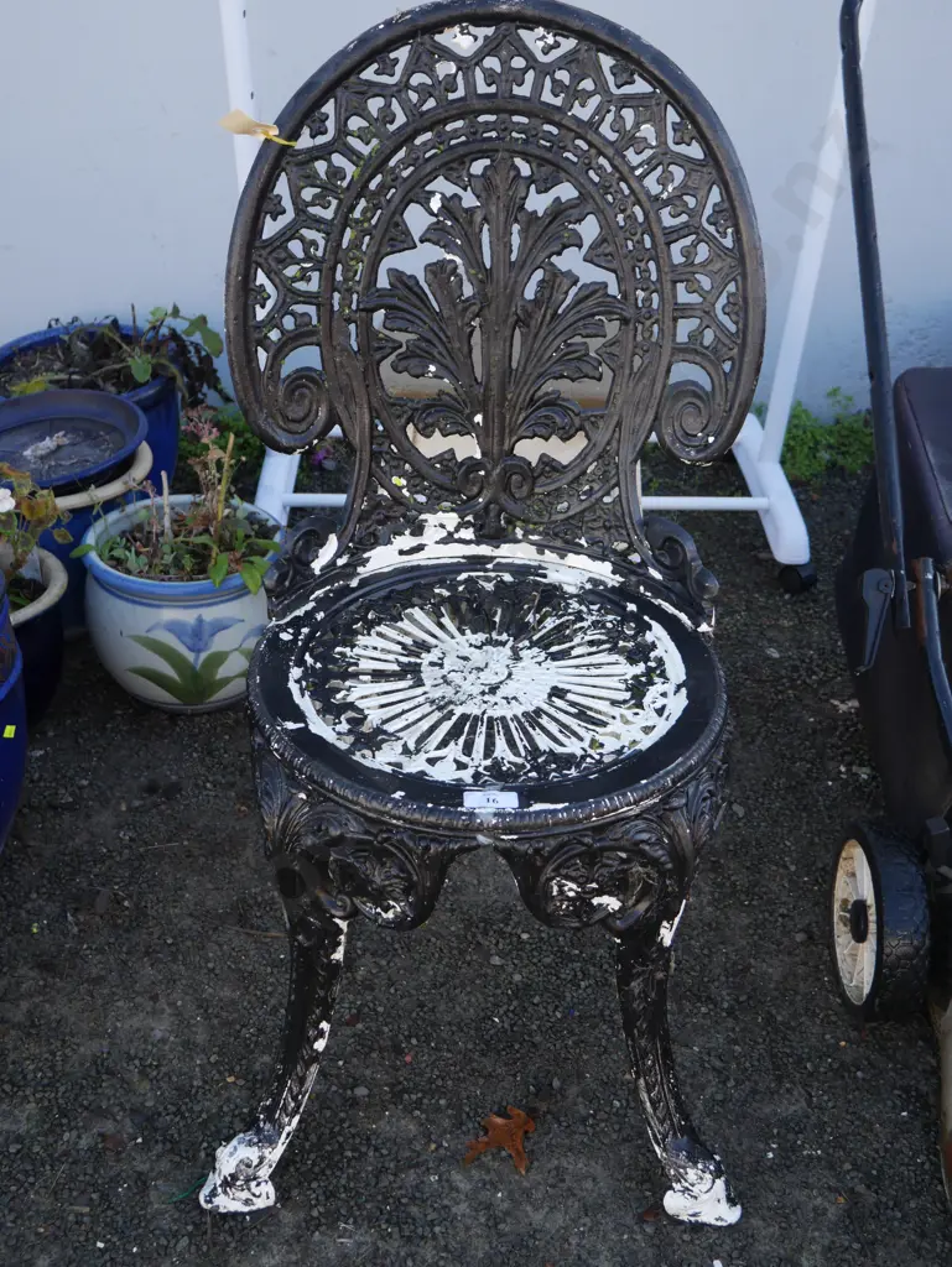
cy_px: 634
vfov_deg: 49.0
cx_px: 476
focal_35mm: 38
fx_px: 1392
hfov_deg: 37.8
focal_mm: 19
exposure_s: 1/125
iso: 200
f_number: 4.1
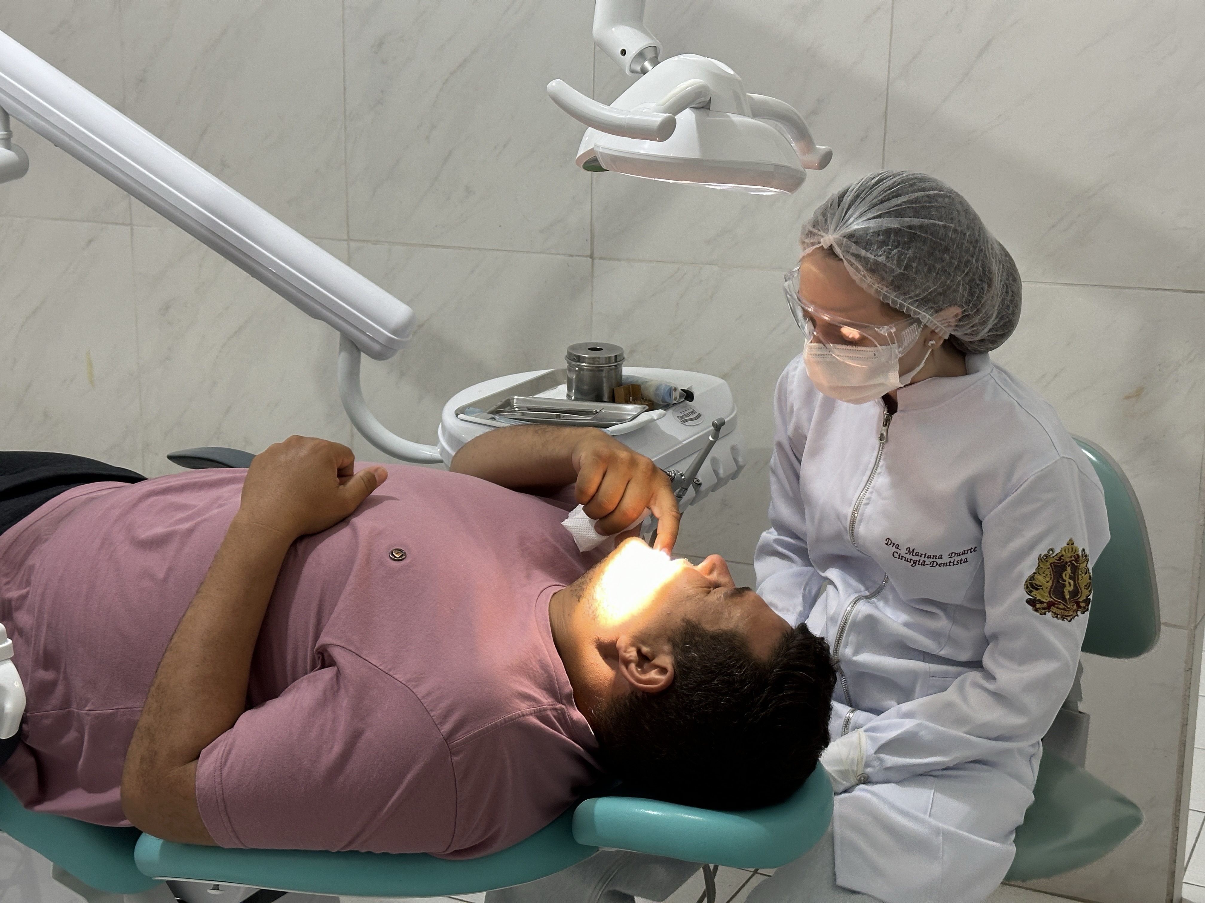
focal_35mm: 48
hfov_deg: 39.7
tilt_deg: -13.0
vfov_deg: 30.3
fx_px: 1671
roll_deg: +0.1
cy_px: 452
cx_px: 602
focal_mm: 6.86
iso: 160
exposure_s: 1/60
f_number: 1.78
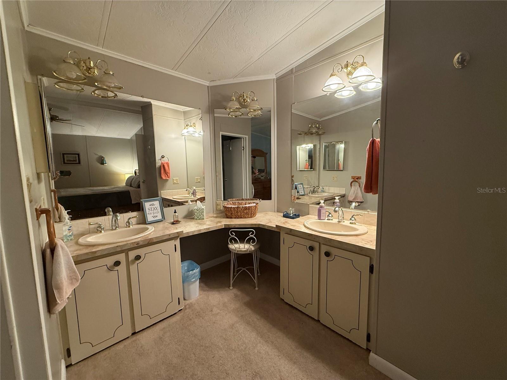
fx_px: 205
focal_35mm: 14
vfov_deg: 85.7
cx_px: 254
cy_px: 190
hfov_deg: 102.1
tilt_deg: -5.2
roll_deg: +2.2
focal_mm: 2.22
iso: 320
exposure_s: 1/60
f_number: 2.2
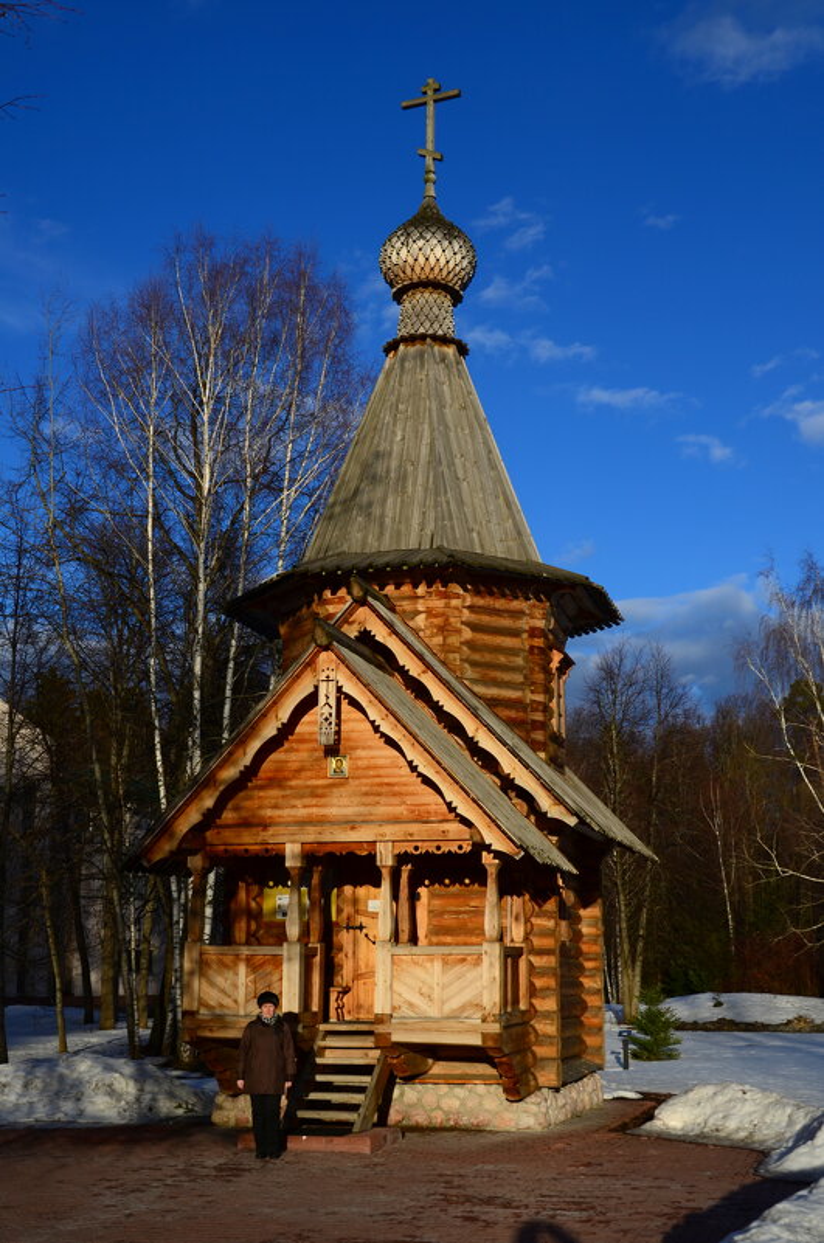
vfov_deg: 45.0
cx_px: 412
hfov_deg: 30.7
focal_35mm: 44
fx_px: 1499
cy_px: 622
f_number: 9
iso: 100
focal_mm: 29
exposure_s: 1/320
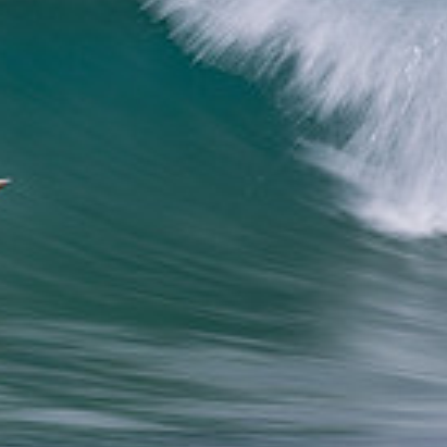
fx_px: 26370
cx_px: -483
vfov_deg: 1.0
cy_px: 181
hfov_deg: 1.0
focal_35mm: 1805
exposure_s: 1/20
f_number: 18
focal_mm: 500
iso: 64
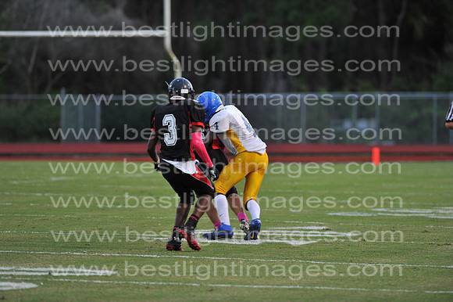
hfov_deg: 6.9
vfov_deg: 4.6
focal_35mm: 300
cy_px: 151
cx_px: 226
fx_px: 3773
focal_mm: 300
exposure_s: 1/500
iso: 2500
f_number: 4
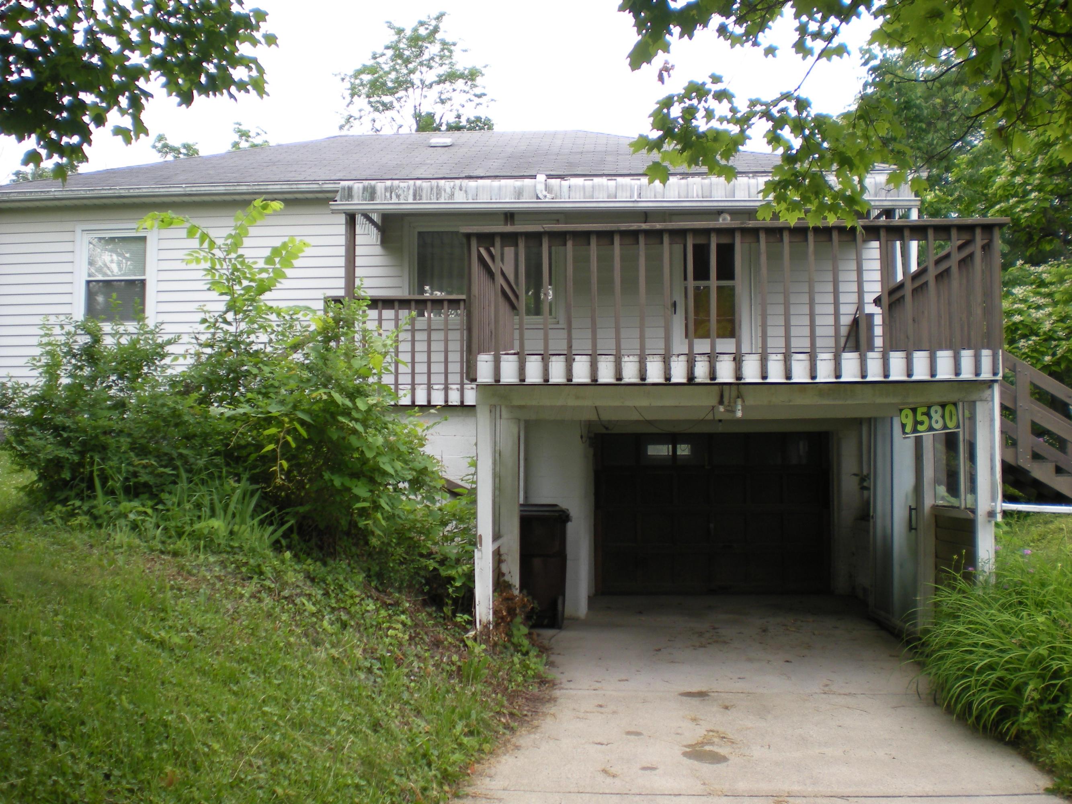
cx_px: 536
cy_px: 402
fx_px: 1177
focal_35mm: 38
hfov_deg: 49.0
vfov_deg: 37.7
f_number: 3.1
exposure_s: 1/110
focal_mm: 6.3
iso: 64
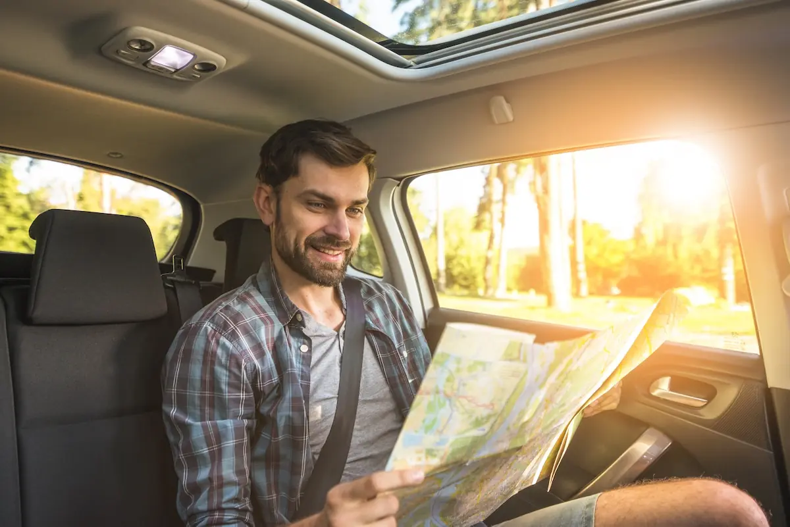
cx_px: 395
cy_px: 264
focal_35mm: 30
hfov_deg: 61.9
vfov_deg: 43.6
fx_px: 659
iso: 400
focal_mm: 30
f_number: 3.5
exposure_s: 1/60
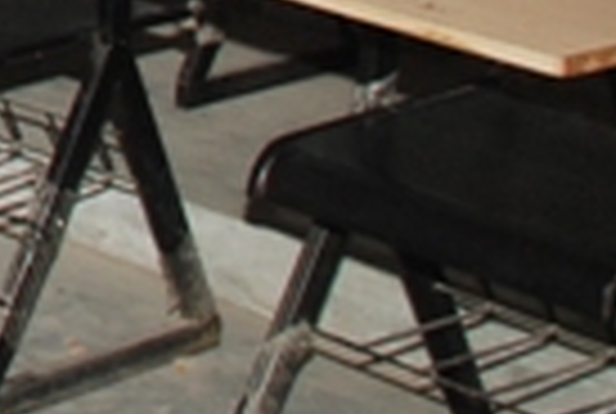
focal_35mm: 158
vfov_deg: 7.8
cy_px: -731
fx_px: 2709
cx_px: -994
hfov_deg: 10.6
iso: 500
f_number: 8
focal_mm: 18
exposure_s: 1/125
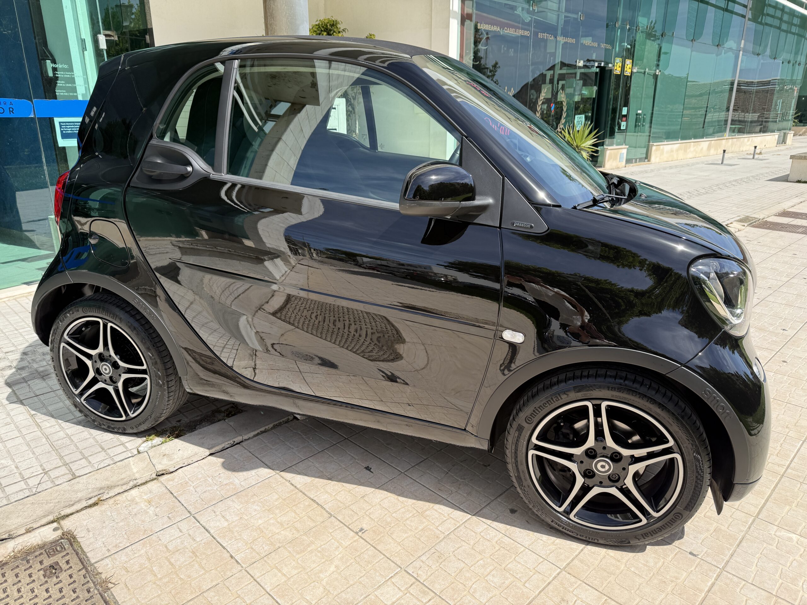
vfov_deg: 56.8
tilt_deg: -16.8
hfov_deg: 71.6
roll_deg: +0.4
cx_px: 404
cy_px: 302
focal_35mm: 24
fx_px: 560
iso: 80
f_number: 1.78
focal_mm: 6.76
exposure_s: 1/2445
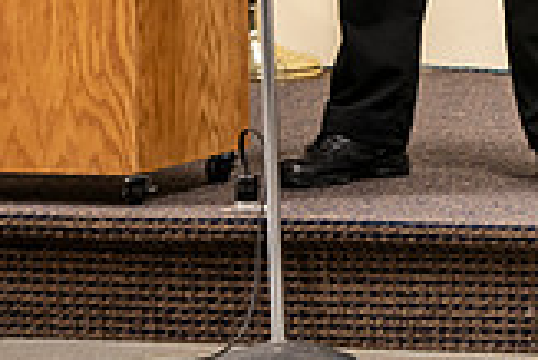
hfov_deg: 5.1
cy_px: -239
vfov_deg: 3.4
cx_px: 710
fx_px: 5953
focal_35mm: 398
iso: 1600
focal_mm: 112
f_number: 3.2
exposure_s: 1/200
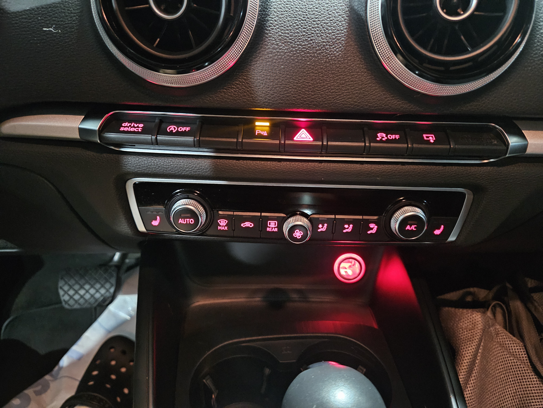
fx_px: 361
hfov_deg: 73.9
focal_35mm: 23
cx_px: 272
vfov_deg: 58.9
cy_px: 204
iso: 2500
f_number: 1.8
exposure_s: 1/15.4
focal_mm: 5.4
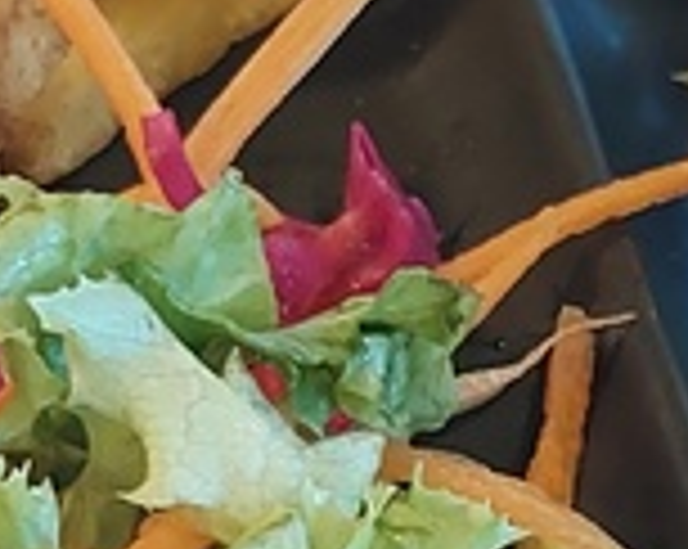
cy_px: 626
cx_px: 558
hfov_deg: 10.9
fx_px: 3579
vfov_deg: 8.7
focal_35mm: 176
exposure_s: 1/60
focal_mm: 4.6
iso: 400
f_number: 1.8
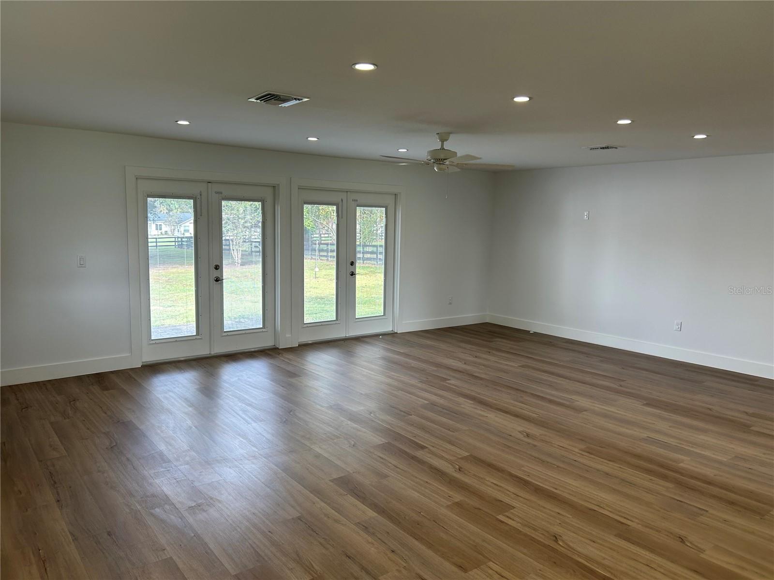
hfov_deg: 67.3
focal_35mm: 26
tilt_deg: -6.9
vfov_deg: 53.1
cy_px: 290
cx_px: 387
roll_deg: -1.1
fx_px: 581
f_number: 1.5
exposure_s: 1/150
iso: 64
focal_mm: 5.7
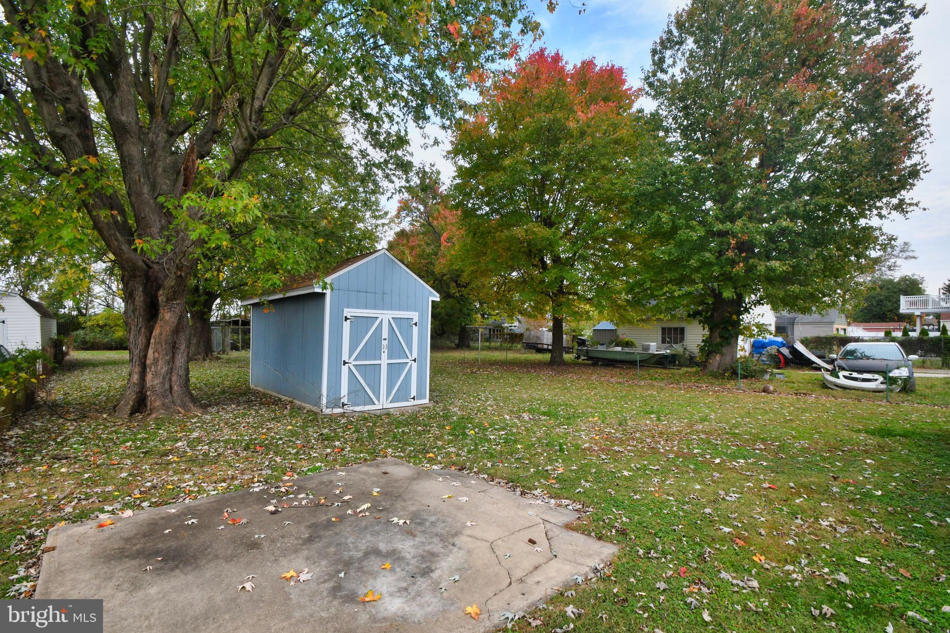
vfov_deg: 77.3
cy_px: 316
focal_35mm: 15
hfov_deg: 100.4
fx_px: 396
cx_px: 475
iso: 400
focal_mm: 10
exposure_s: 1/100
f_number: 18
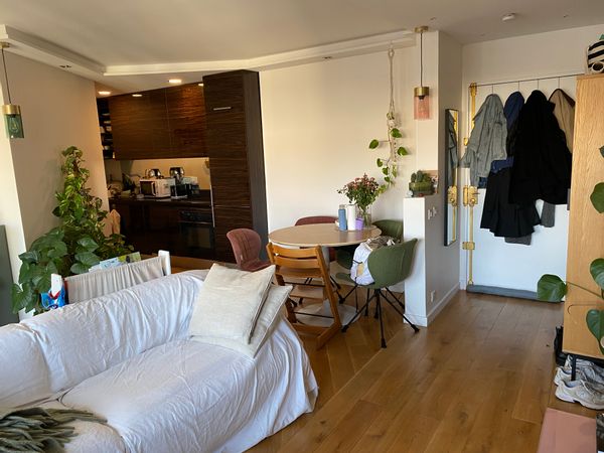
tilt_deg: -9.9
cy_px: 226
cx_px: 302
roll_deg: +2.8
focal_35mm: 26
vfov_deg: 53.1
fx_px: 454
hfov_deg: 67.3
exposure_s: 1/50
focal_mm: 4.25
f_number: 1.8
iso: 80
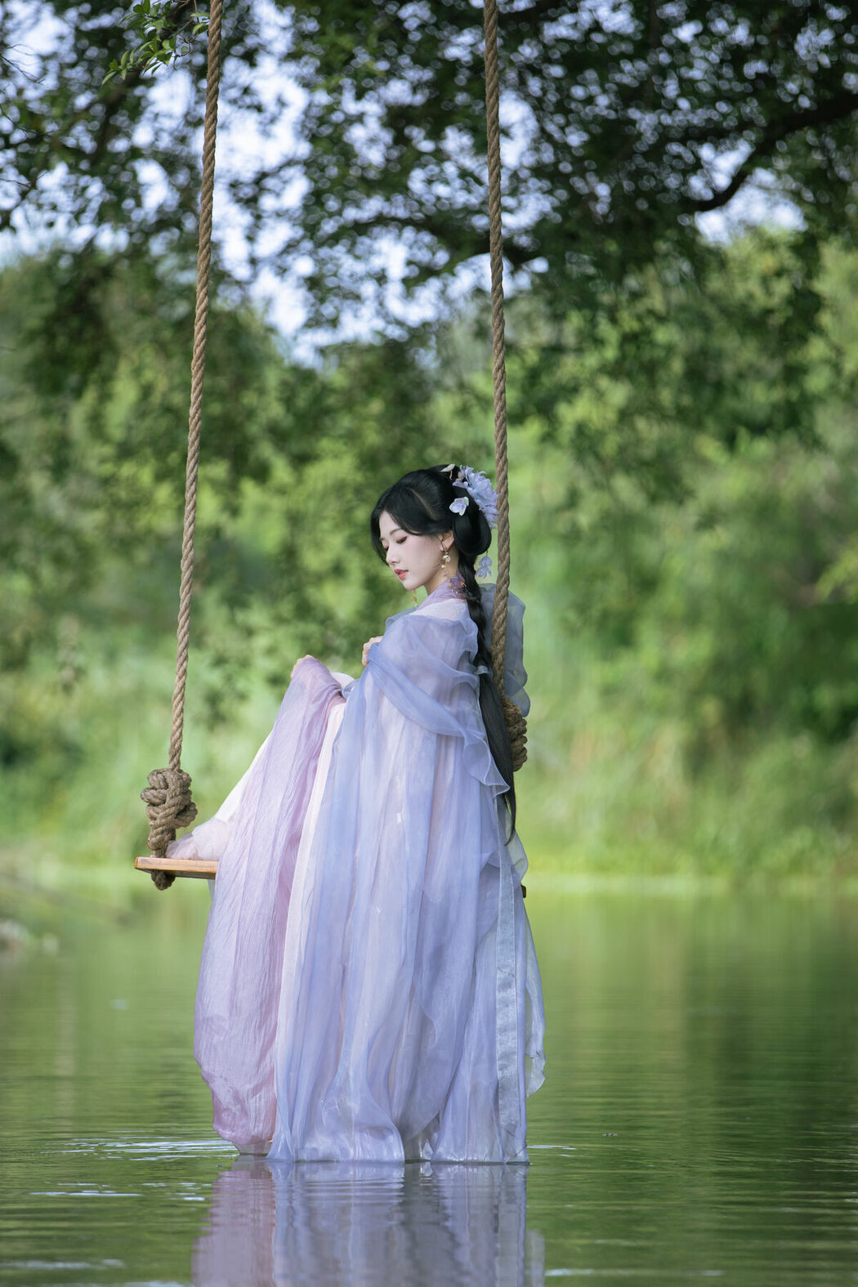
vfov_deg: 10.8
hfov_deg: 7.2
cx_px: 429
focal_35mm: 190
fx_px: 6792
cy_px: 644
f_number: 2.8
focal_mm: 190
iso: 100
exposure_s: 1/500
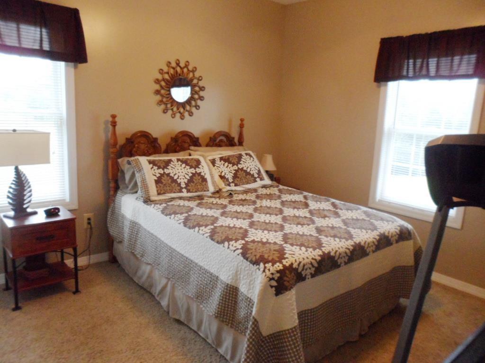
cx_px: 242
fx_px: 364
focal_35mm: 26
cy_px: 182
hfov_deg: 67.3
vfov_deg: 53.1
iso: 400
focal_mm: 4.9
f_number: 3.3
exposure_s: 1/45
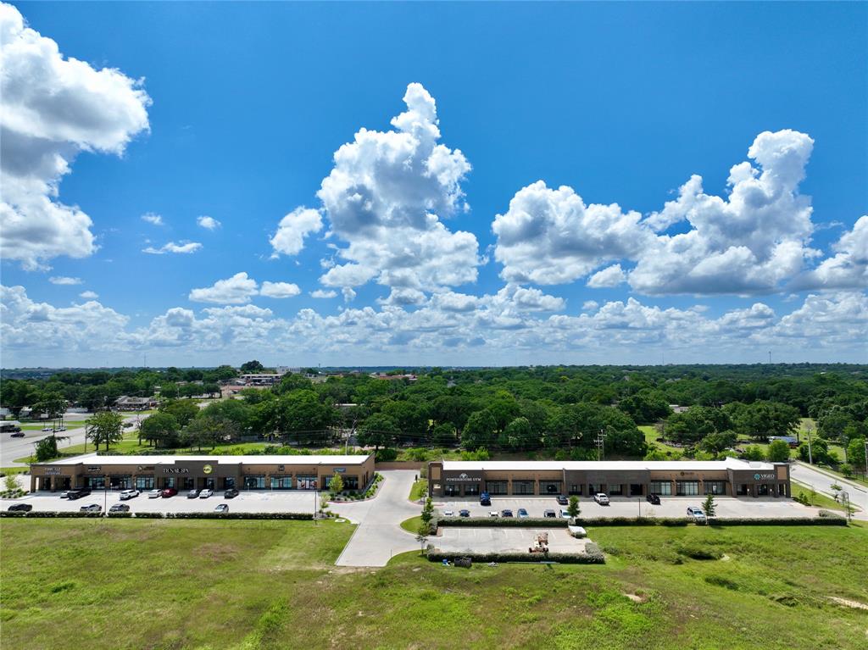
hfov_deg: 71.6
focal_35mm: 24
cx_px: 434
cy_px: 325
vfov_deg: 56.8
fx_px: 602
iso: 100
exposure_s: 1/3200
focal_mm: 12.29
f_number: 2.8
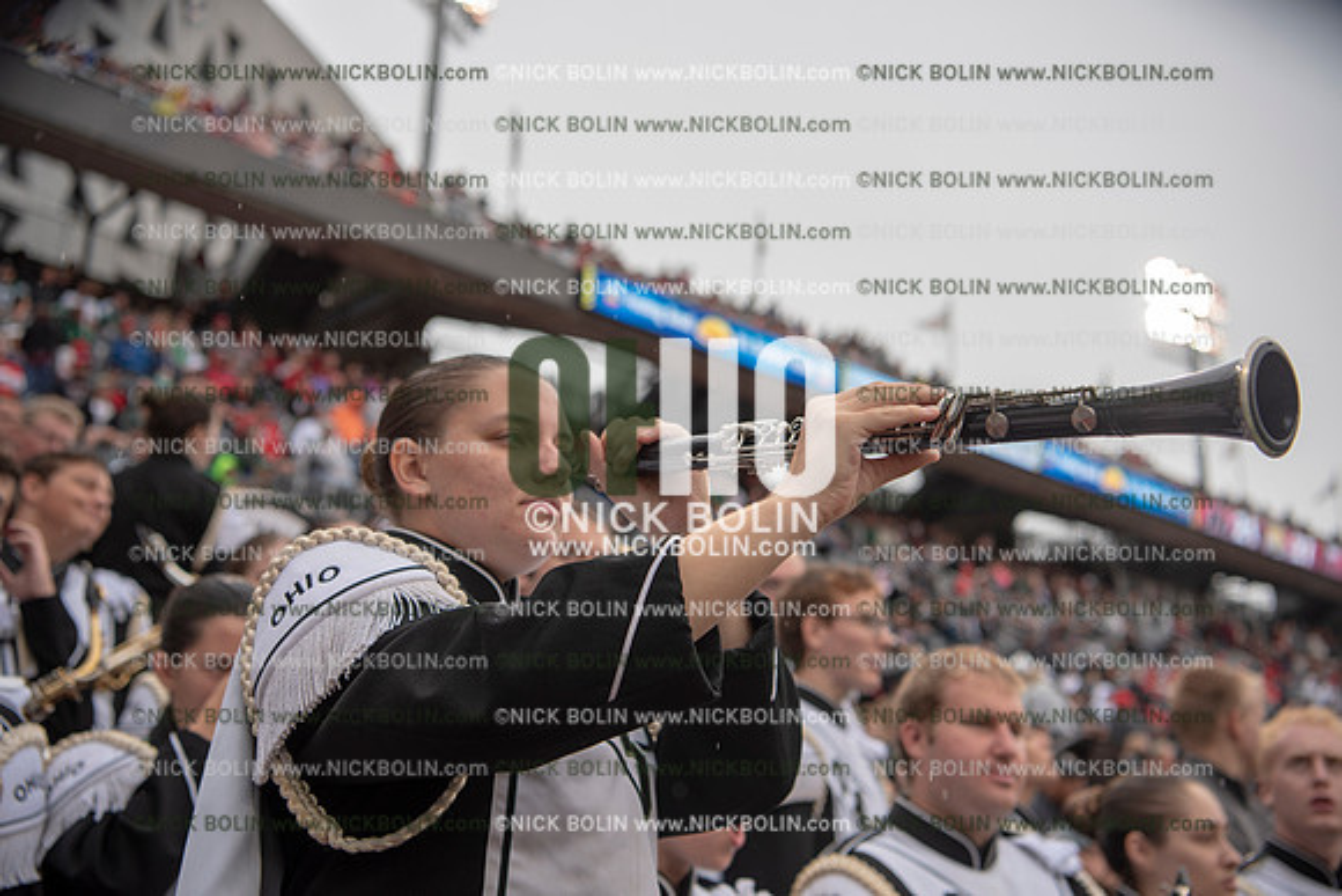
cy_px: 448
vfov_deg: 29.9
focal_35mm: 45
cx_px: 671
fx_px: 1678
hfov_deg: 43.6
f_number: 3.5
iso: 250
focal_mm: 45
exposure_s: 1/800
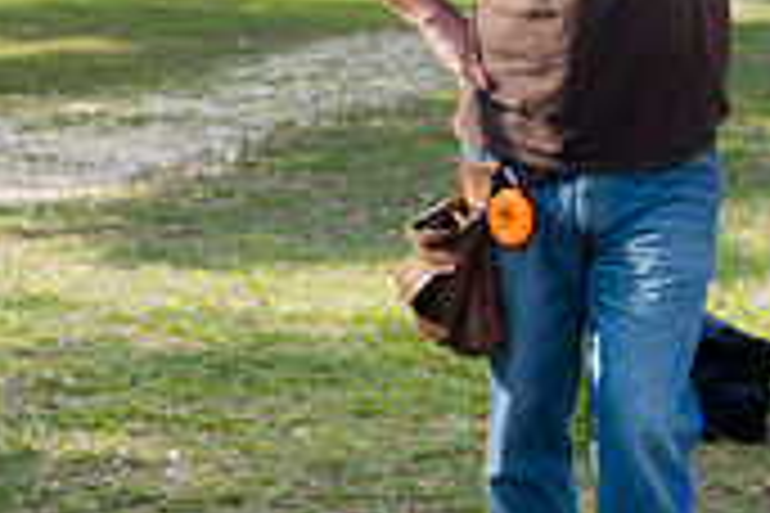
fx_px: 2460
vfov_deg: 11.7
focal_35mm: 115
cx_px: 140
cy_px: -50
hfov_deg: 17.6
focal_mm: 34
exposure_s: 1/125
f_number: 5
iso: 100
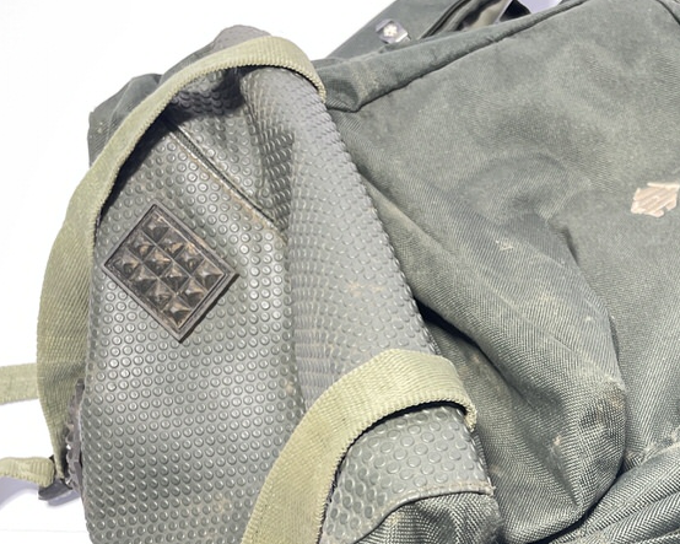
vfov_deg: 27.0
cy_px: 447
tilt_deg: -54.7
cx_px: 606
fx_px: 1107
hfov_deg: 32.5
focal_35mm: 55
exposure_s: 1/100
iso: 80
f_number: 1.6
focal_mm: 4.2
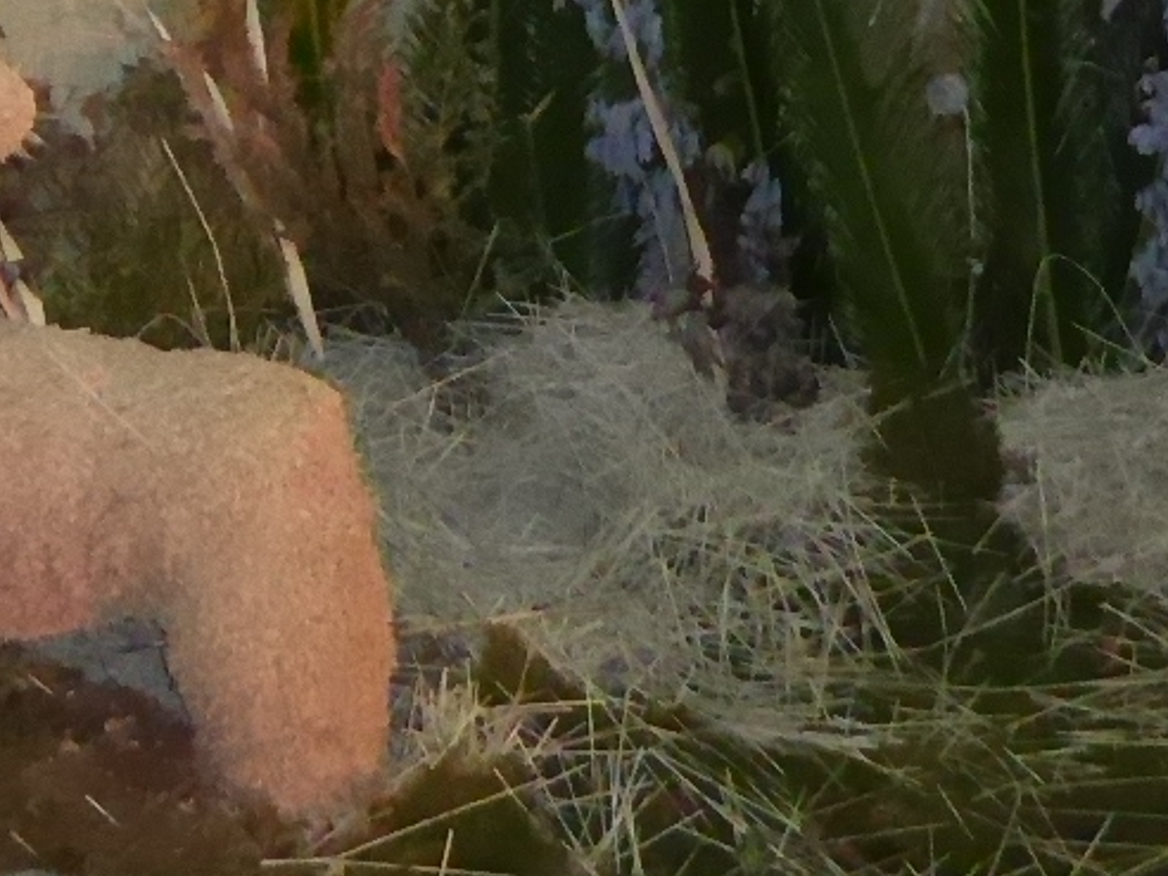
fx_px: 4386
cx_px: 634
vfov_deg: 10.8
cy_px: -617
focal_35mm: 130
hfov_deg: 15.2
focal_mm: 4.3
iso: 800
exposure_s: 1/60
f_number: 3.3
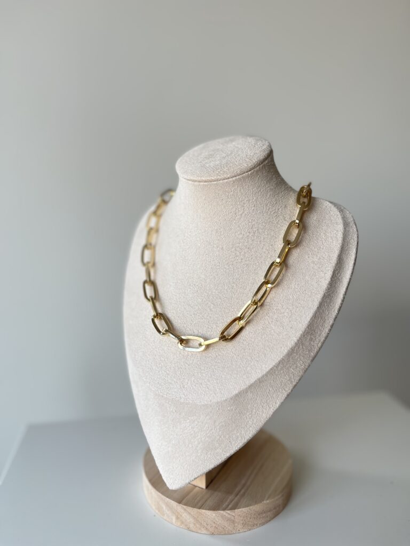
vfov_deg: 67.3
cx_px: 205
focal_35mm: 26
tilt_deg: -9.4
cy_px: 273
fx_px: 411
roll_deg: +0.4
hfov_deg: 53.1
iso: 40
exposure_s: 1/251
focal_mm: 5.1
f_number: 1.6
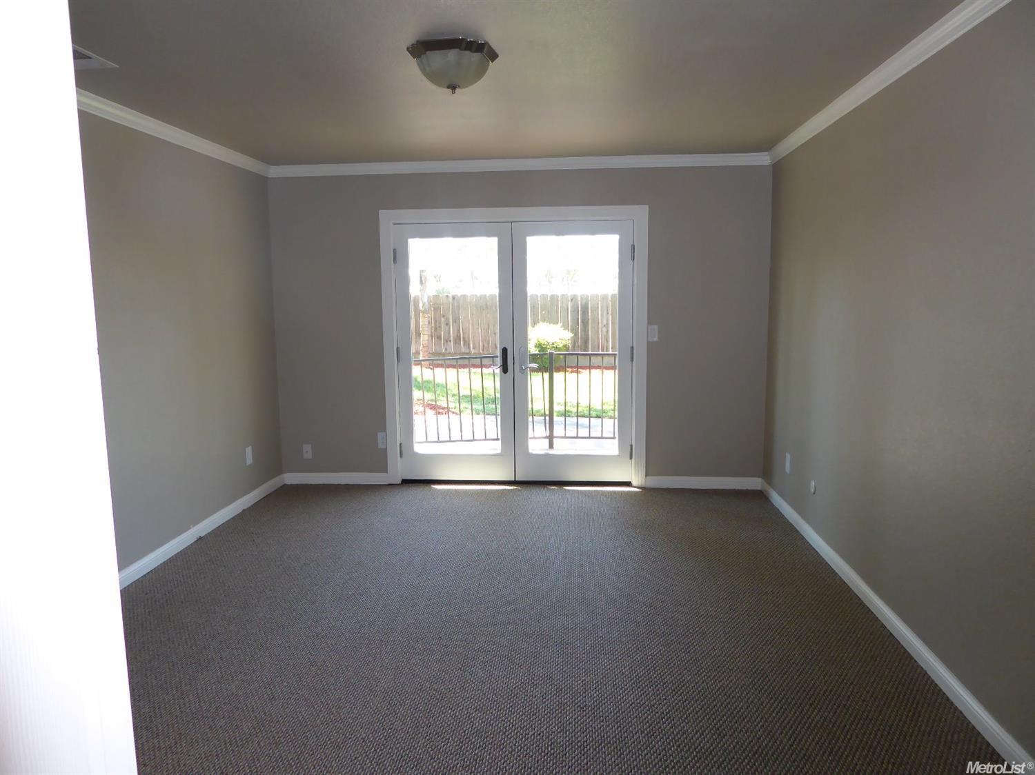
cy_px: 388
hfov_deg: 69.4
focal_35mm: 25
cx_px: 518
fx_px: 747
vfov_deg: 54.9
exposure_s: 1/60
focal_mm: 4.3
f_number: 3.3
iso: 200
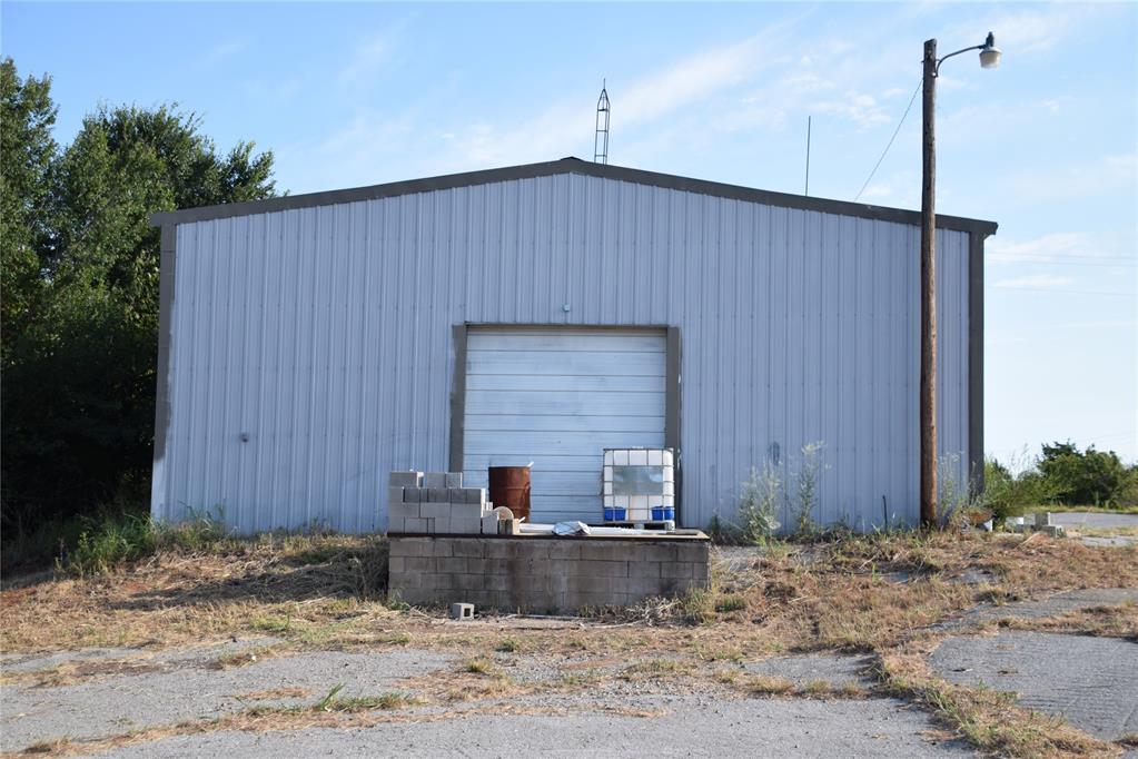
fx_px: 1517
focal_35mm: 48
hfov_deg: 41.1
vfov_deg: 28.1
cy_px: 380
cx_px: 569
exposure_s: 1/1600
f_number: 6.3
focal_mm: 32
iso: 400
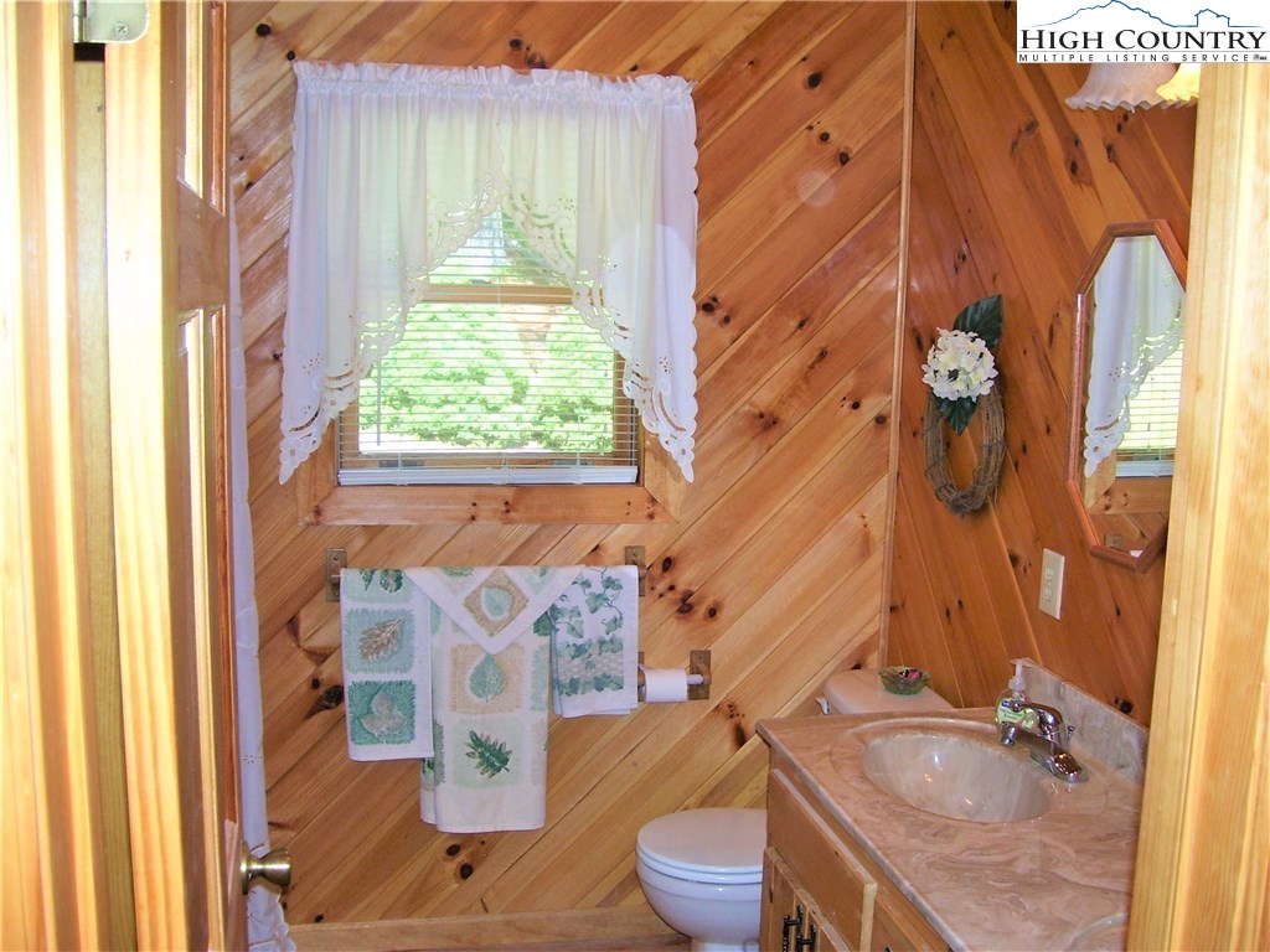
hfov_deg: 50.1
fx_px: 1357
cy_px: 476
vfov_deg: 38.7
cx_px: 635
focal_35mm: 37
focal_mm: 6
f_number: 2.7
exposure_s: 1/60
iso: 80
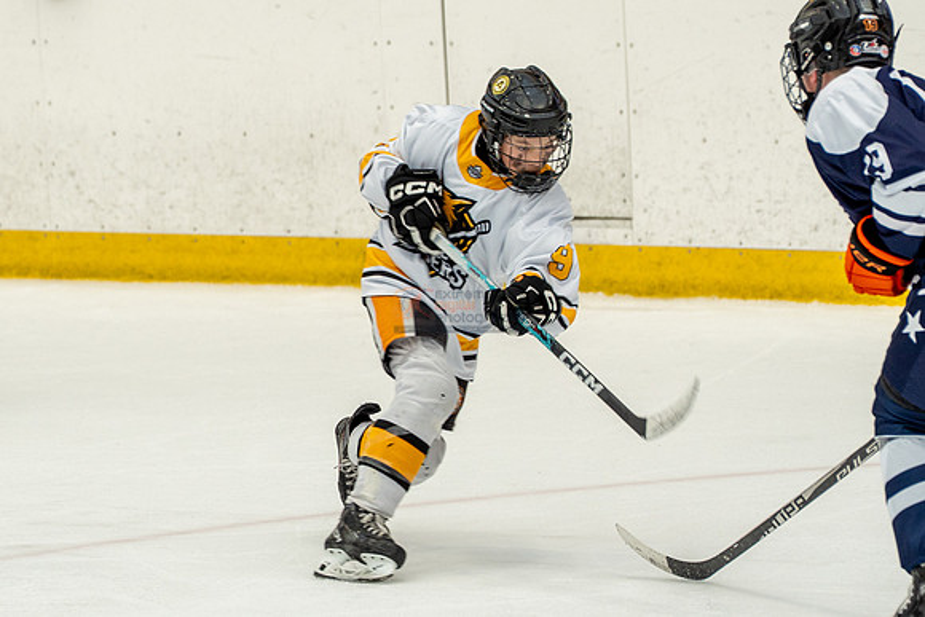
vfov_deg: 4.3
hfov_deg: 6.4
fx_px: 8261
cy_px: 380
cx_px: 312
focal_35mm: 321
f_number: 3.5
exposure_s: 1/640
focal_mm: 150
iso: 800
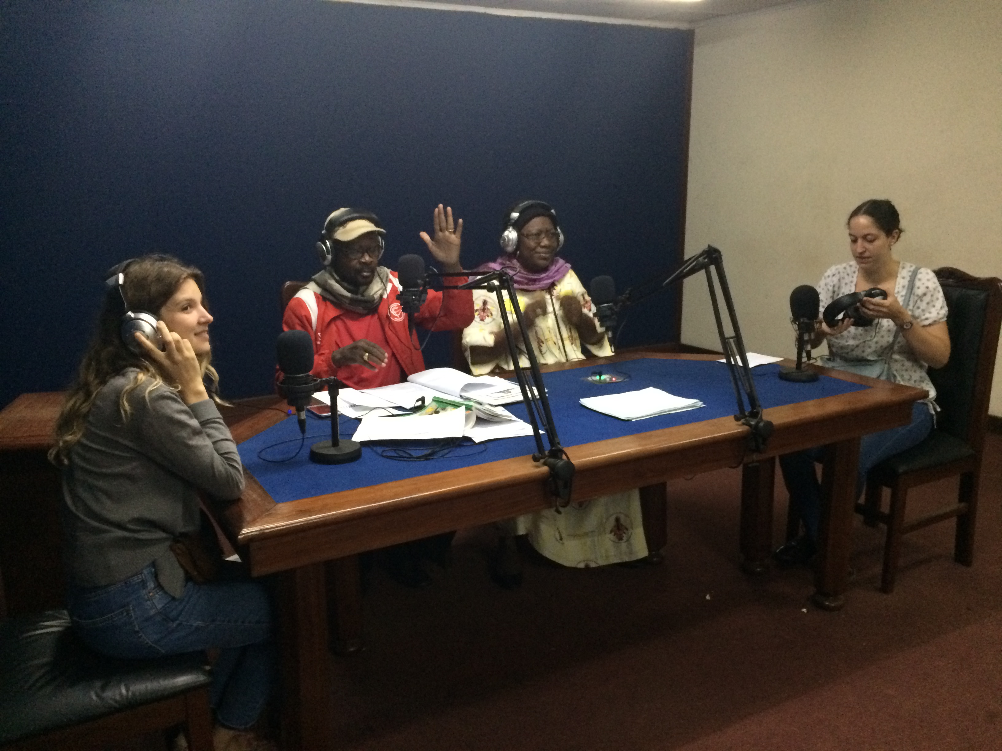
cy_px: 376
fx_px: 839
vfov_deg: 48.2
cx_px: 501
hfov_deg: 61.7
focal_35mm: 29
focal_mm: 4.15
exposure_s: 1/17
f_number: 2.2
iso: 320
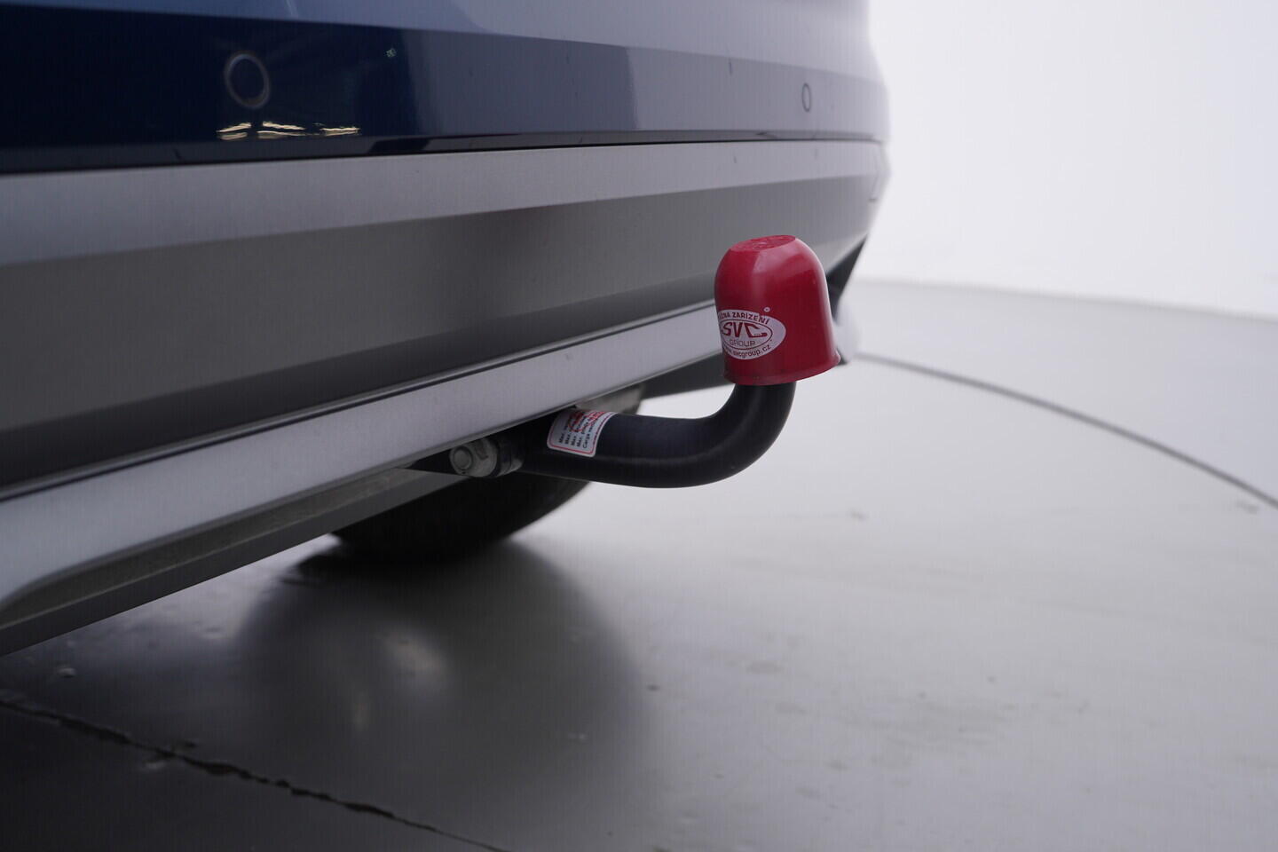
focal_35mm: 36
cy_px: 426
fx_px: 1278
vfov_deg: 36.9
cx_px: 639
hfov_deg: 53.1
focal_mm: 24
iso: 125
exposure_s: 1/60
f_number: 3.5
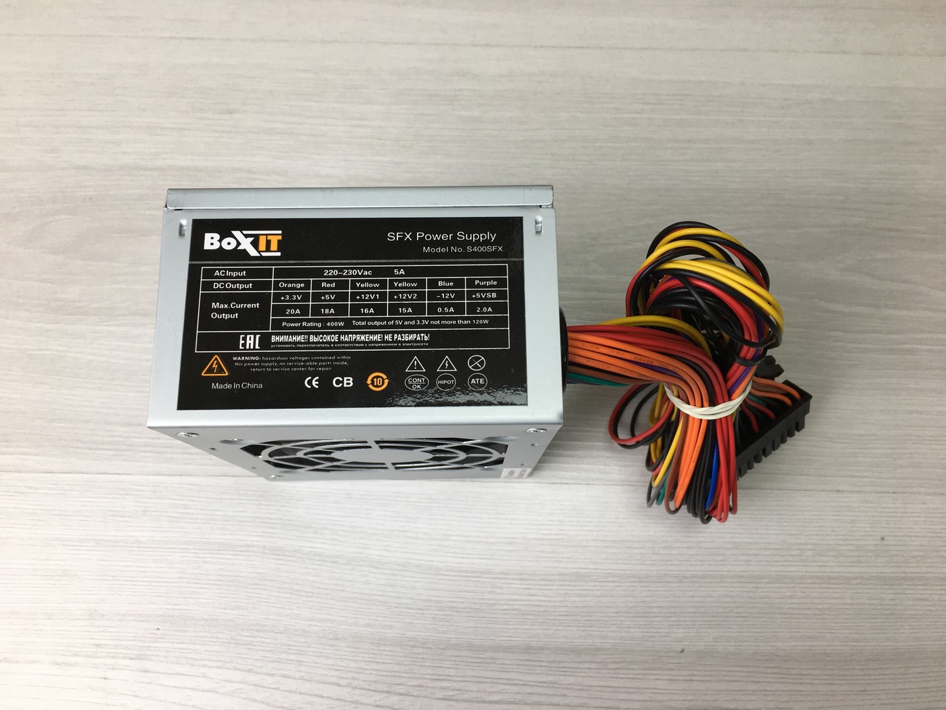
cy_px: 355
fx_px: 793
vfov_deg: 48.2
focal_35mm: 29
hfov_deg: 61.7
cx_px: 473
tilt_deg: -75.8
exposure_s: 1/100
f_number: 2.2
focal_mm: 4.15
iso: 32
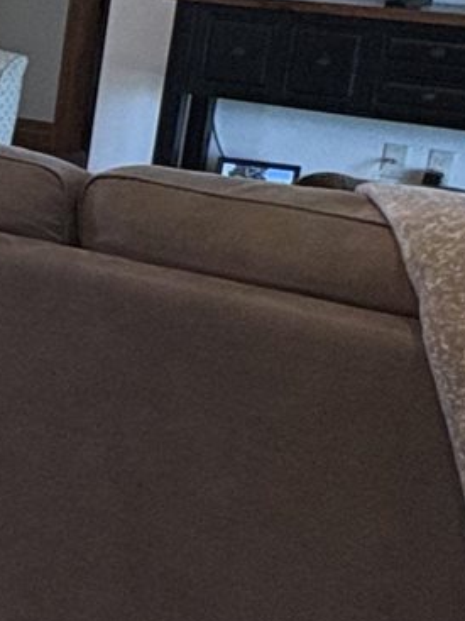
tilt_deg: -12.9
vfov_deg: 22.2
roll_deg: -1.9
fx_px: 1577
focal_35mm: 88
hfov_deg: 12.9
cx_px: -648
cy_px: 212
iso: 160
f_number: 2.2
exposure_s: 1/120
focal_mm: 2.22
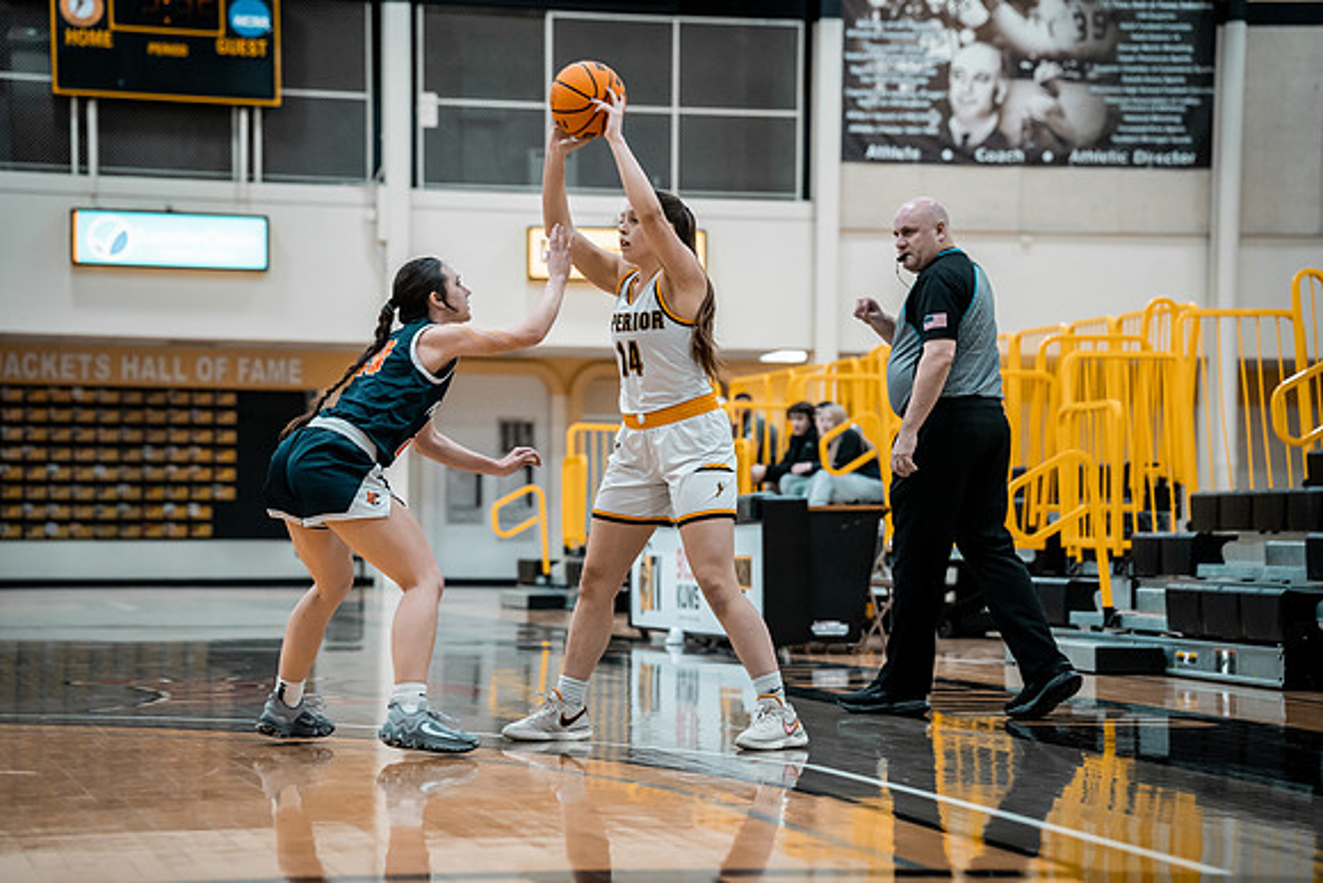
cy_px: 442
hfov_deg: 20.6
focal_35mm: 99
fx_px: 3639
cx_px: 662
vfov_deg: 13.8
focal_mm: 99
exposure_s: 1/640
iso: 2500
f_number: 3.5
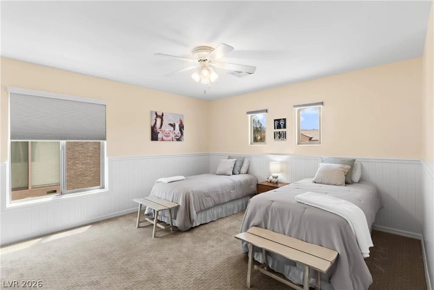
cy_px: 145
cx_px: 217
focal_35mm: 17
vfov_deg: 70.5
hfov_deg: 93.3
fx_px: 205
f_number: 8
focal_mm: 17
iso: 400
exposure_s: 1/50
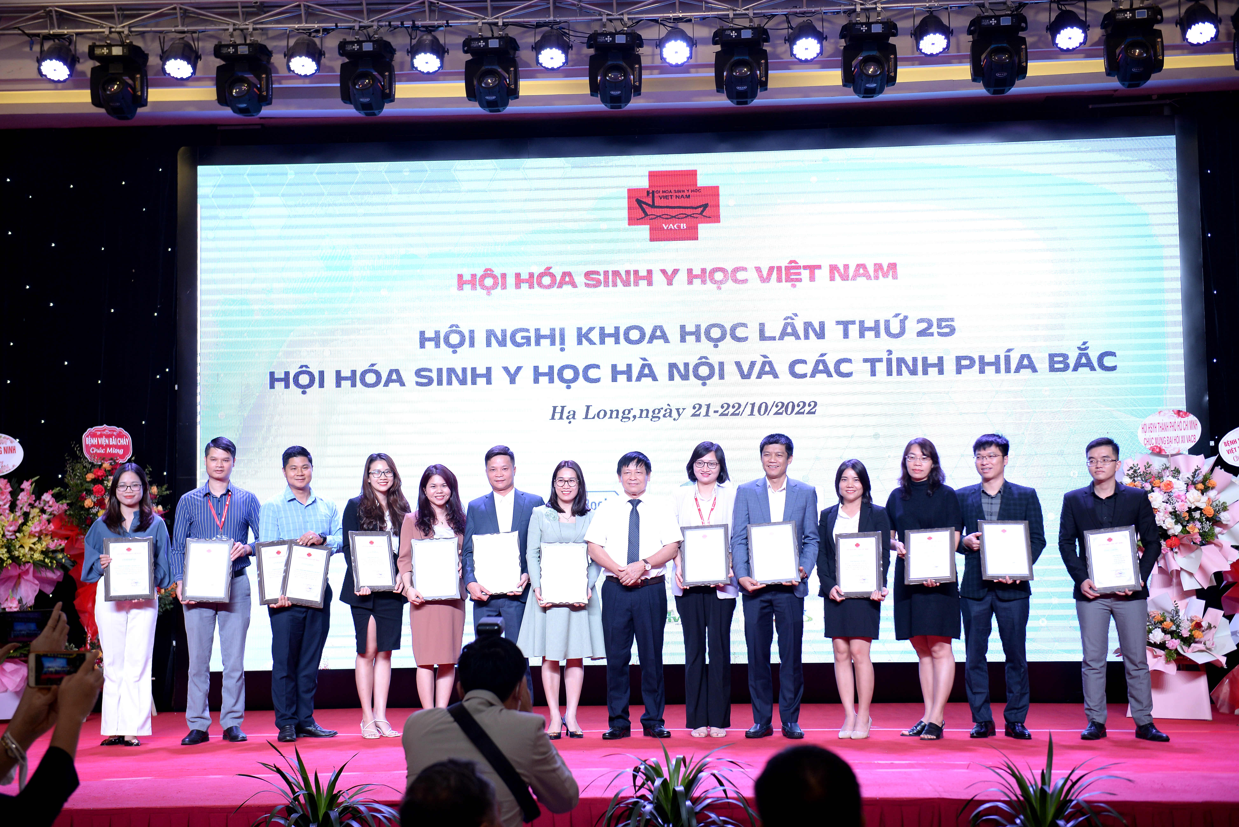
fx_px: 1790
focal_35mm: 52
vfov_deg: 26.0
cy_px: 414
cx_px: 620
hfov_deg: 38.2
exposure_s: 1/200
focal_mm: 52
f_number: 4
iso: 800
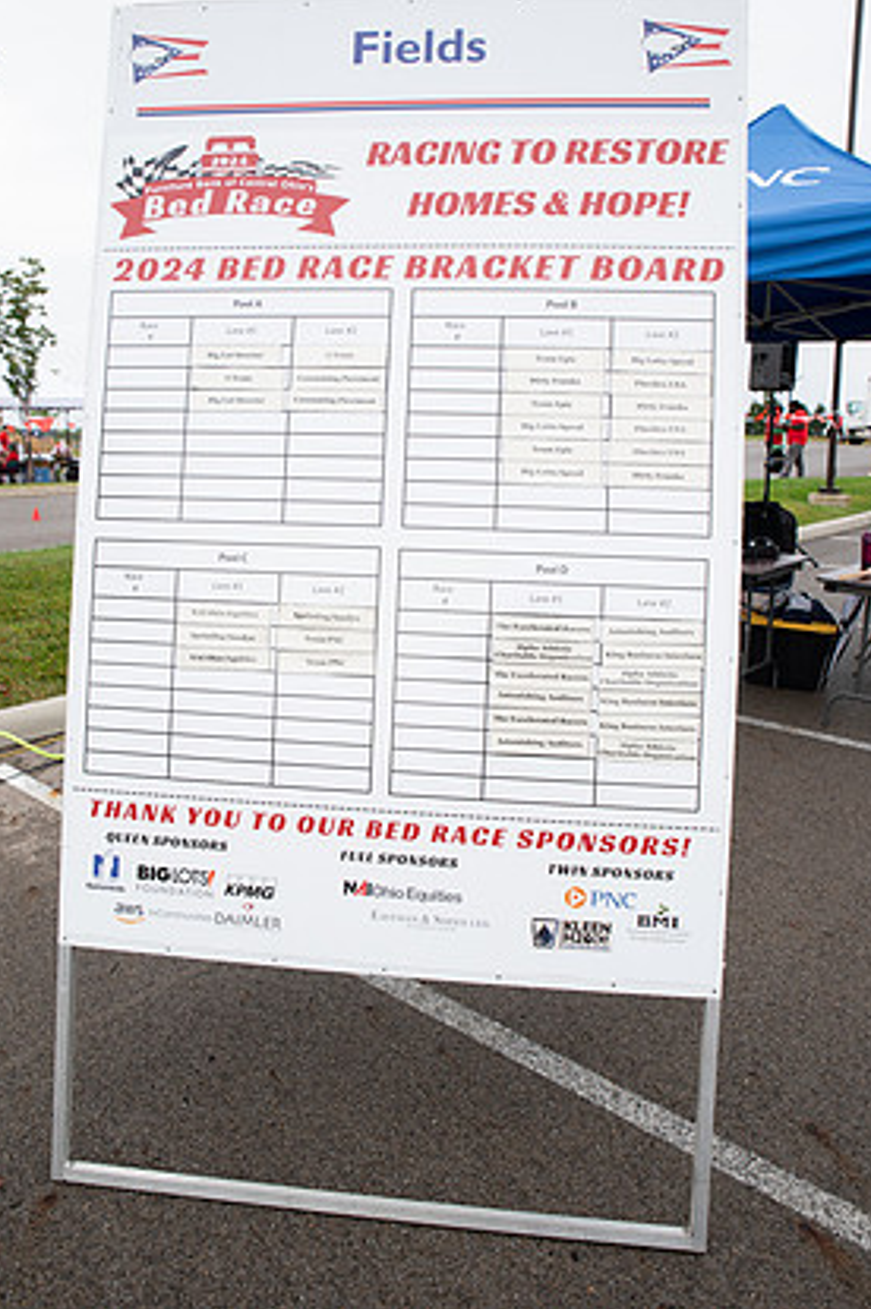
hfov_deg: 49.5
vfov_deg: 69.3
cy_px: 602
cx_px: 428
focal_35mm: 26
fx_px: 945
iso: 640
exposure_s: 1/160
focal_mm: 24
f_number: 6.3
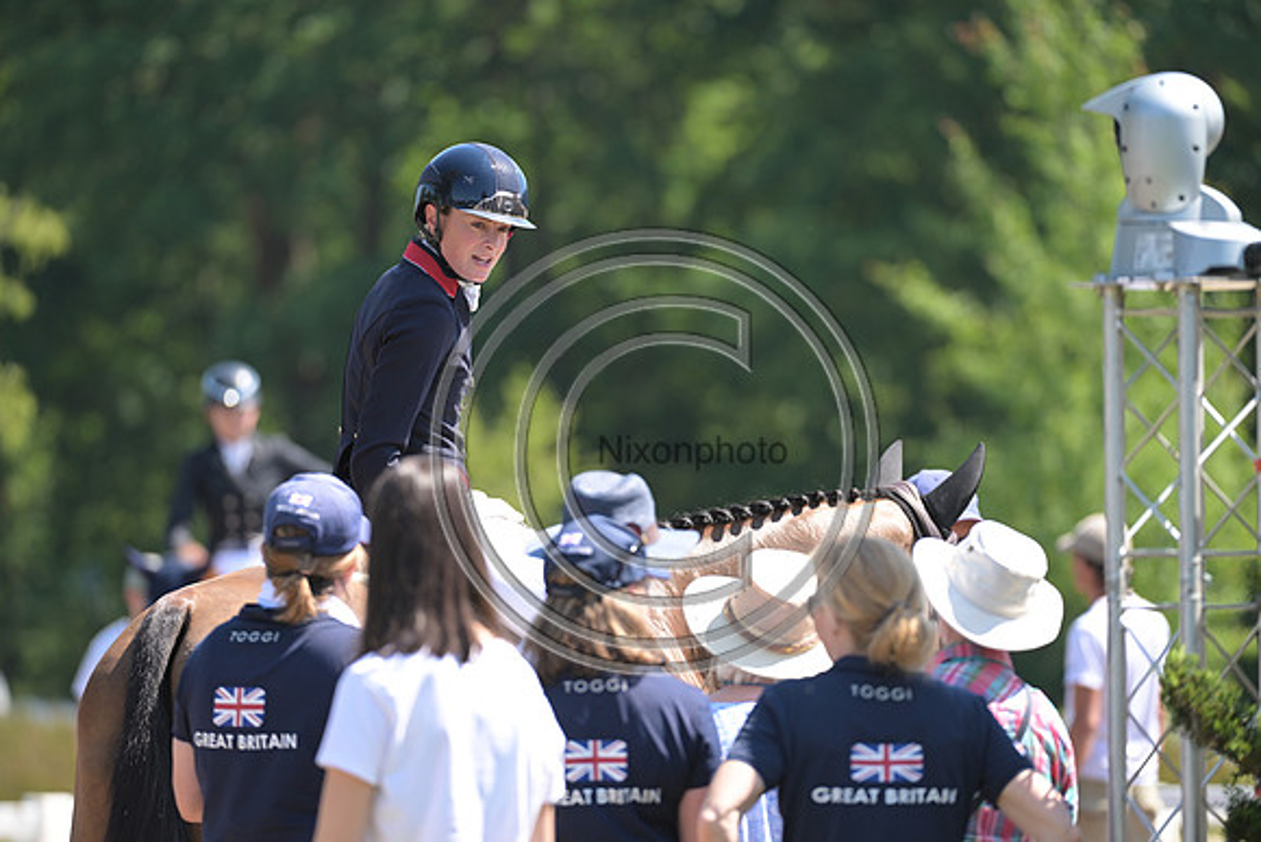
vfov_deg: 4.0
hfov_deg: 6.1
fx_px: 11912
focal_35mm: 340
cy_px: 421
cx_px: 630
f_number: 5
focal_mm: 340
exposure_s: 1/1250
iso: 720
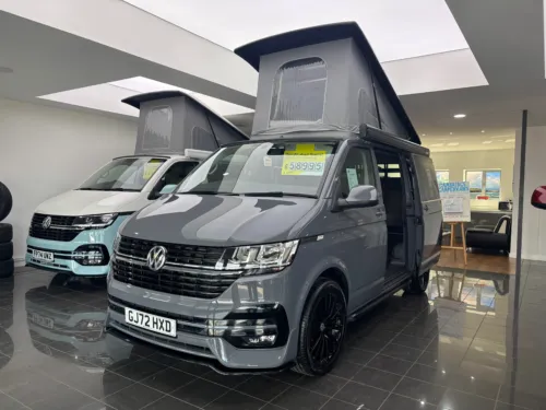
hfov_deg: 67.3
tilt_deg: -3.1
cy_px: 205
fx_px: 410
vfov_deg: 53.1
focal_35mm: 26
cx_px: 273
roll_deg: -1.2
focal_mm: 5.96
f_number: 1.6
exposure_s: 1/100
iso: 32
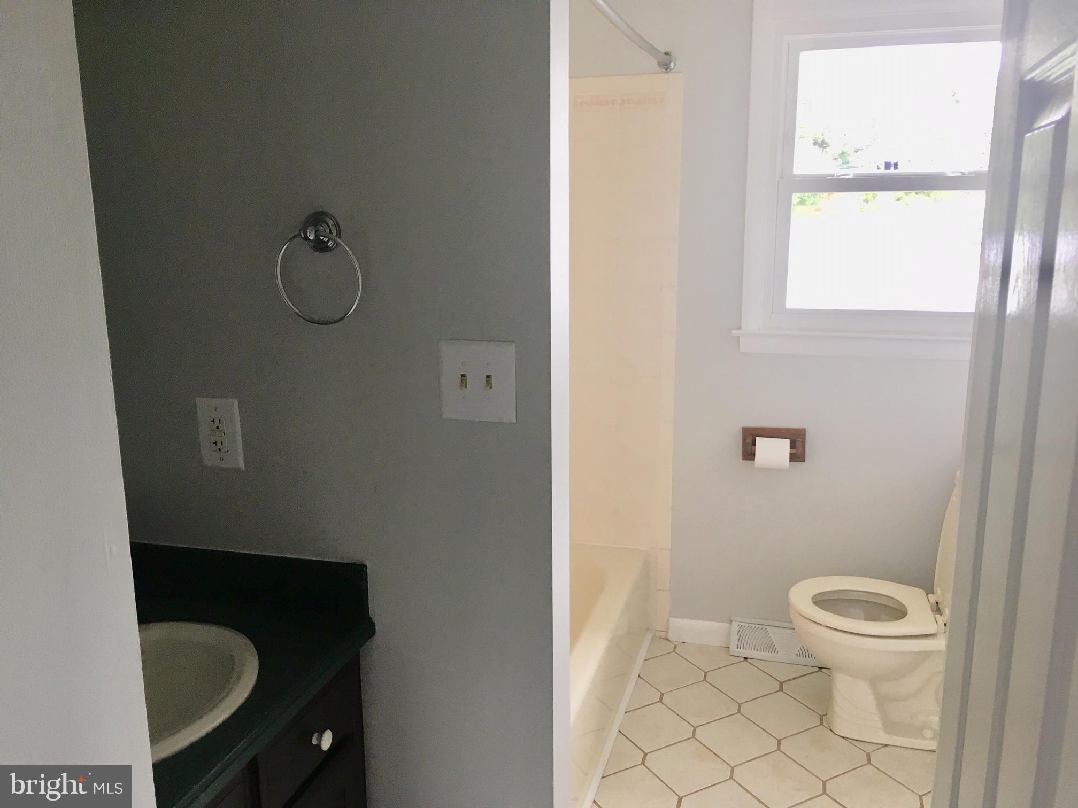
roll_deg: -0.9
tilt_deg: -13.2
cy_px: 404
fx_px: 903
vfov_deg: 48.2
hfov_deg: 61.7
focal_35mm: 29
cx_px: 539
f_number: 2.2
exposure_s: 1/30
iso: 64
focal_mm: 4.15
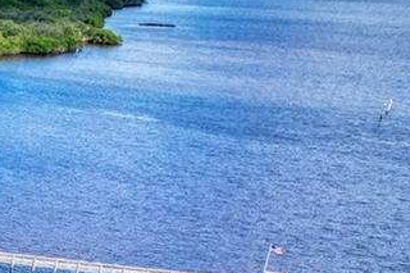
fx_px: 1252
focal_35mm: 110
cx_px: -539
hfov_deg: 13.9
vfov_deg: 11.4
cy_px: 514
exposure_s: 1/2500
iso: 100
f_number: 2.8
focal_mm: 8.4
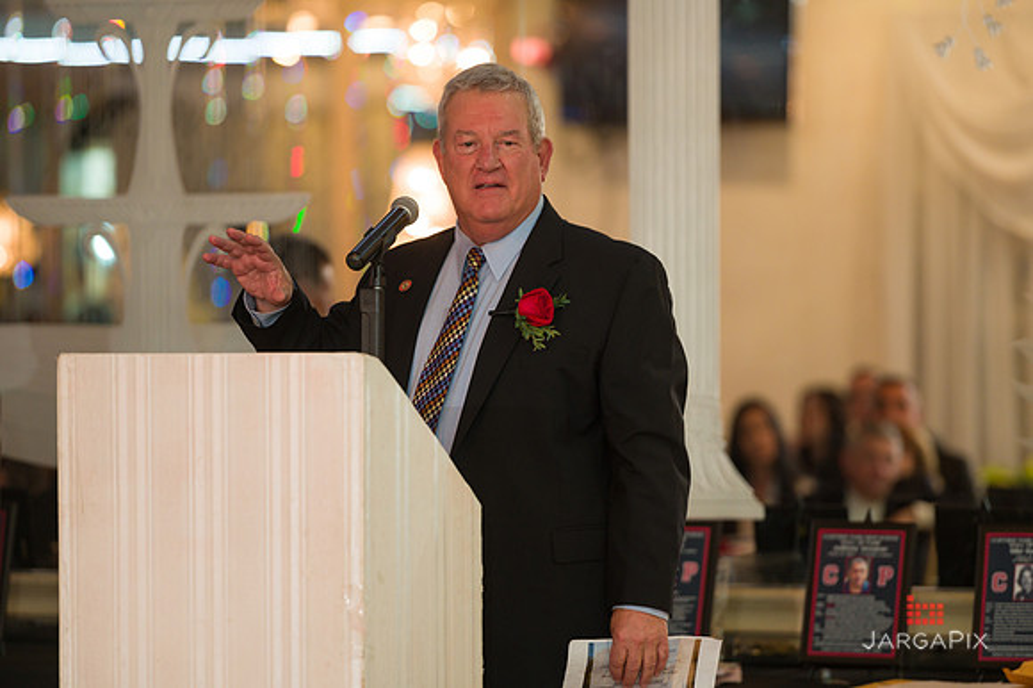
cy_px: 344
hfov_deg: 10.3
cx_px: 516
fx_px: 5735
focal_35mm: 200
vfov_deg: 6.9
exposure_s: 1/125
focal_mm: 200
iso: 1000
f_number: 3.2
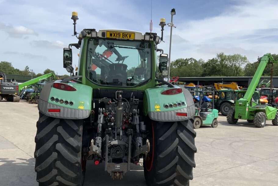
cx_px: 137
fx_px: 263
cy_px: 107
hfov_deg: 55.8
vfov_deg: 38.8
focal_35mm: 34
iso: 16
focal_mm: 3
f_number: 1.8
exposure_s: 1/2320
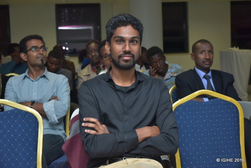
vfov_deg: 21.0
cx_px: 126
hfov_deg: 30.9
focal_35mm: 65
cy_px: 84
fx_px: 454
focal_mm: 65
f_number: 6.3
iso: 2000
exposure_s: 1/250
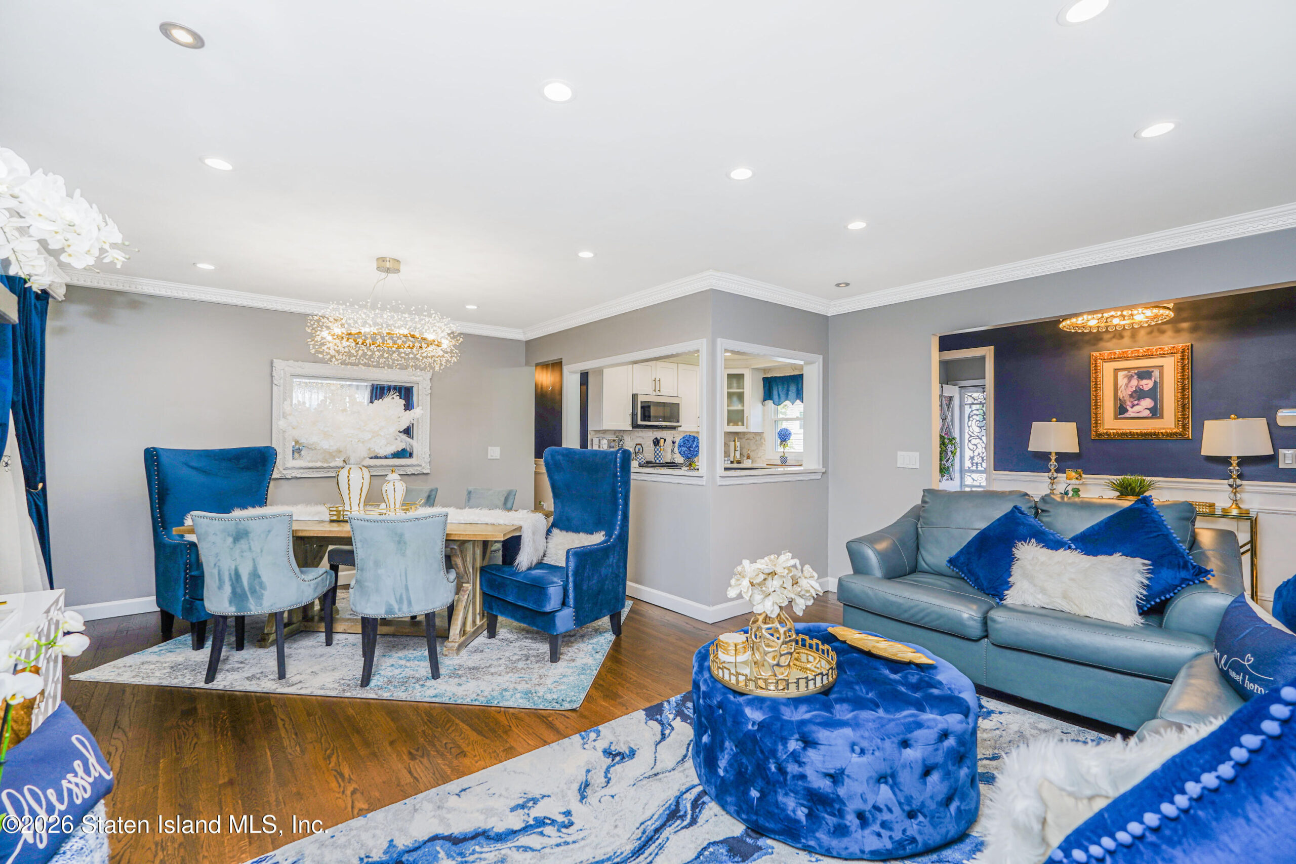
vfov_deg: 73.8
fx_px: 576
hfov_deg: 96.7
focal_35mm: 16
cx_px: 648
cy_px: 432
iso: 64
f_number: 4.5
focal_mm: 16
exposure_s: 1/40
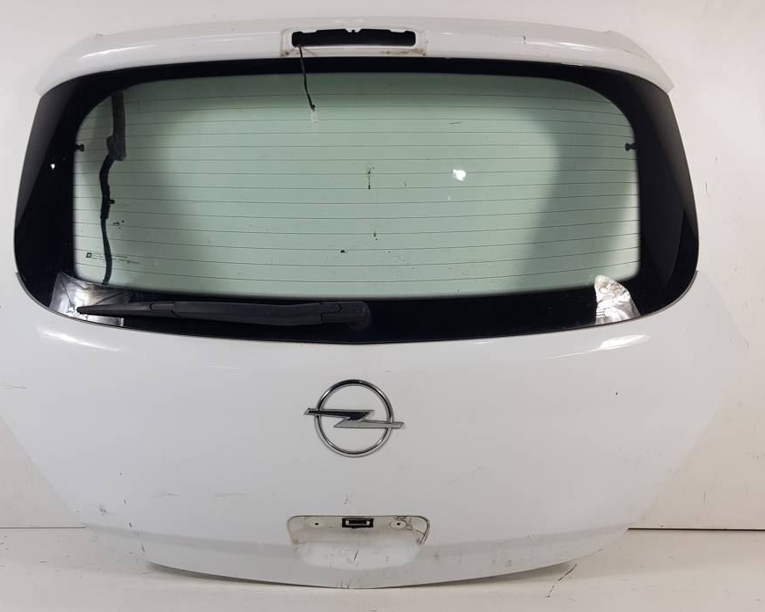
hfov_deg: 62.1
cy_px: 303
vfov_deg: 51.5
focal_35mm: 28
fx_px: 634
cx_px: 356
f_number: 1.7
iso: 40
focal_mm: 4.2
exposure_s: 1/114
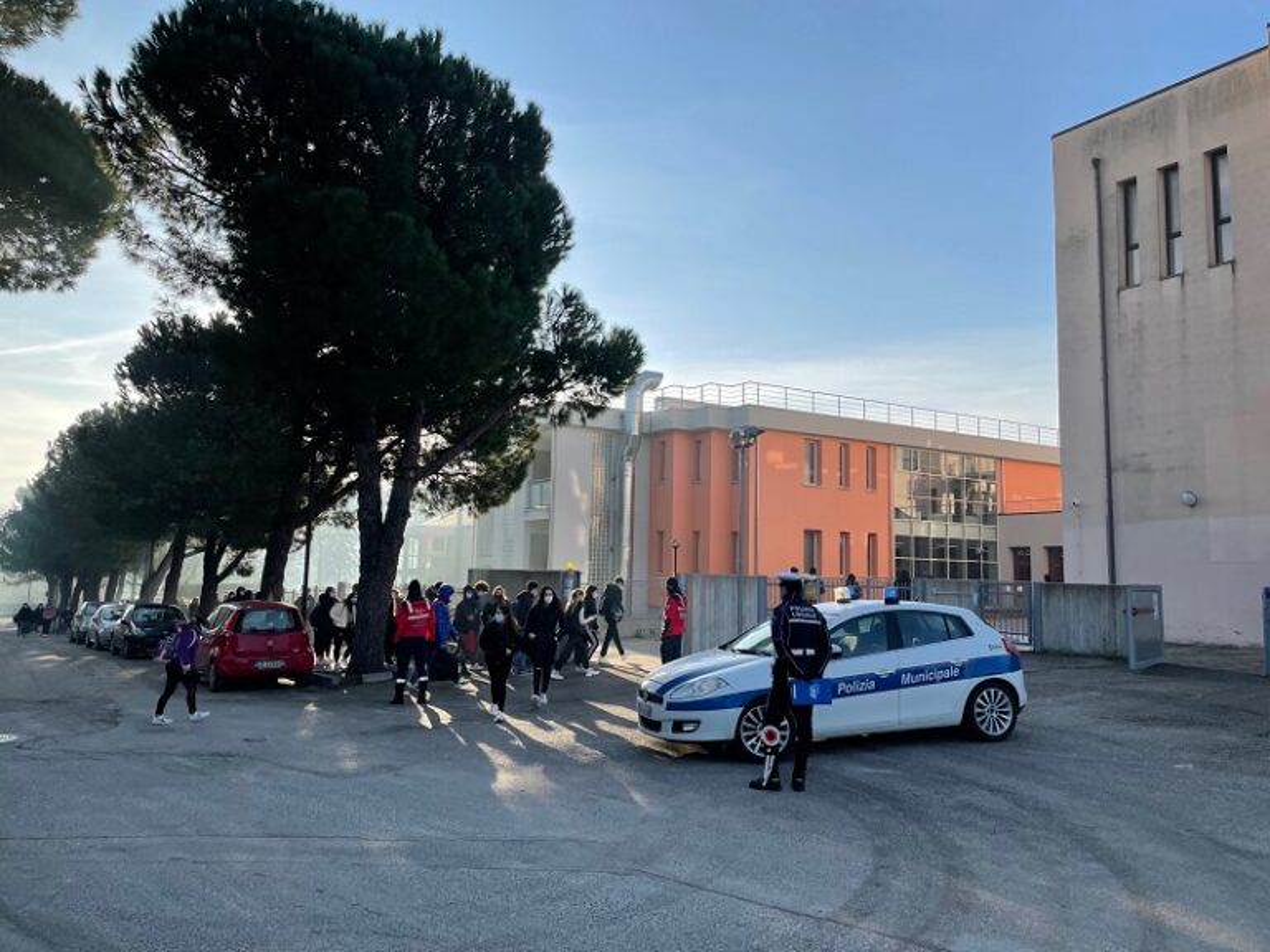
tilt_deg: +5.7
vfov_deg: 53.1
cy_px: 476
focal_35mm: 26
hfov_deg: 67.3
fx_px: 954
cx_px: 635
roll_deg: -1.3
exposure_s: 1/3125
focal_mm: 4.2
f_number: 1.6
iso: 32
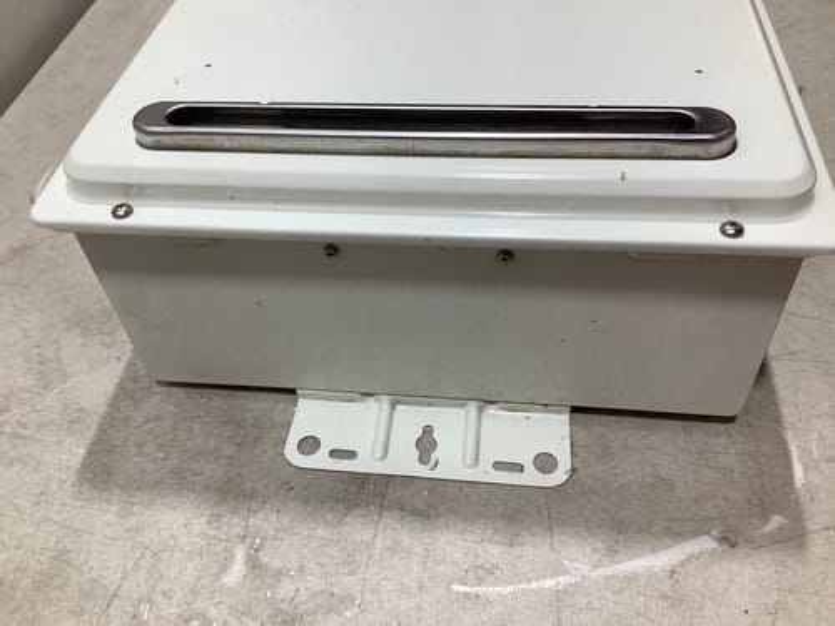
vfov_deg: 45.4
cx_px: 418
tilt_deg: -47.3
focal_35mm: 31
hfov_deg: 58.4
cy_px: 313
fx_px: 748
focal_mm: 3.3
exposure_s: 1/100
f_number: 2.4
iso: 50
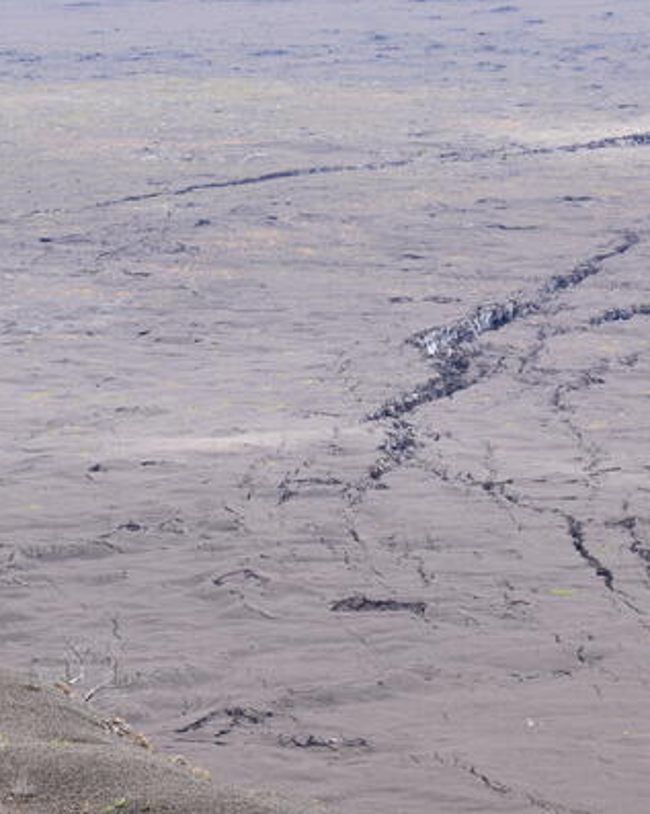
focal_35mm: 213
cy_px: 406
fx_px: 5128
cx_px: 72
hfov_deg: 7.2
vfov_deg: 9.1
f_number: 10
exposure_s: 1/200
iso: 400
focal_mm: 100
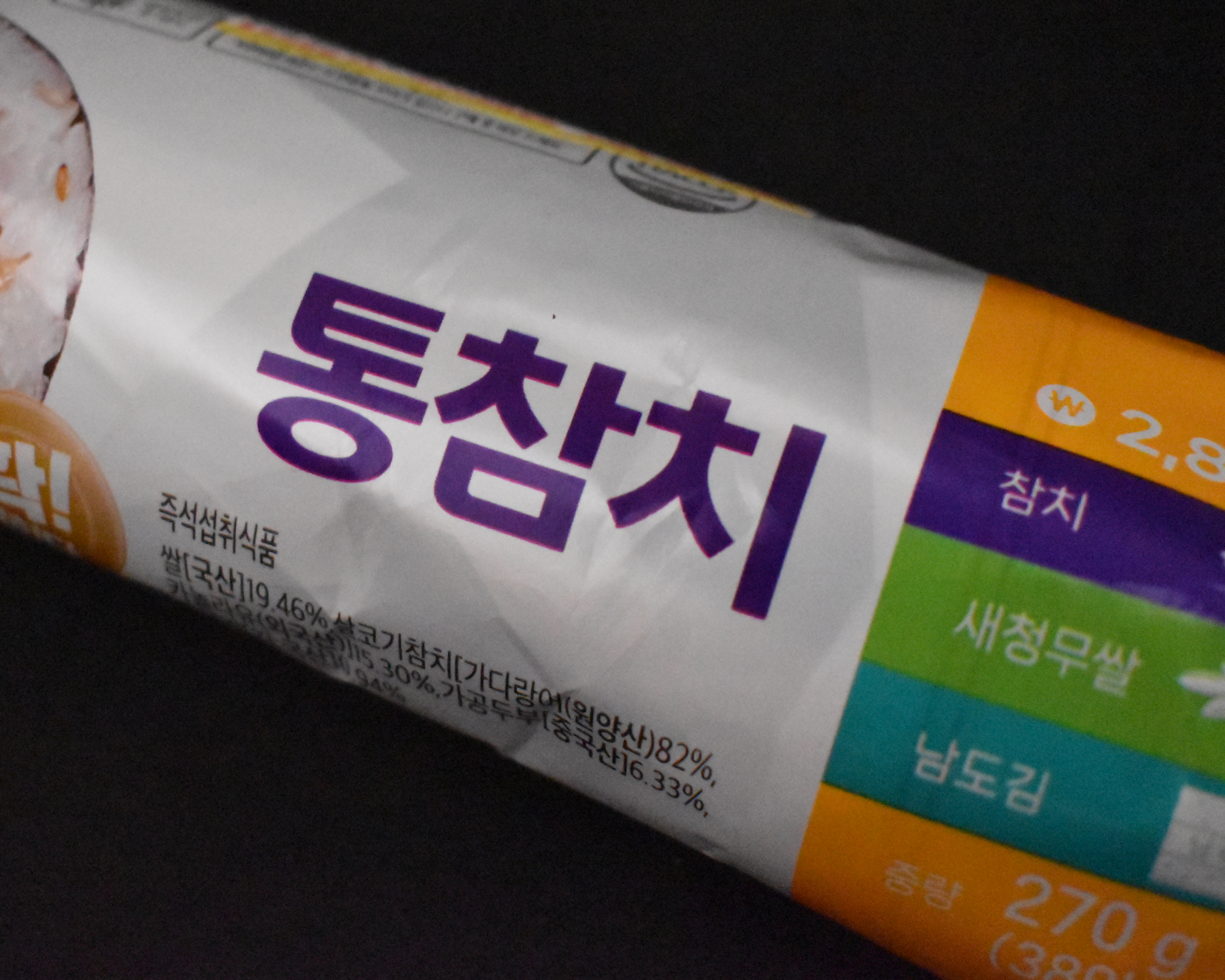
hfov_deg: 33.6
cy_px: 396
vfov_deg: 27.2
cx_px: 486
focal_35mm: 56
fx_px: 2021
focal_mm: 25
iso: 12800
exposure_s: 1/25
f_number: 4
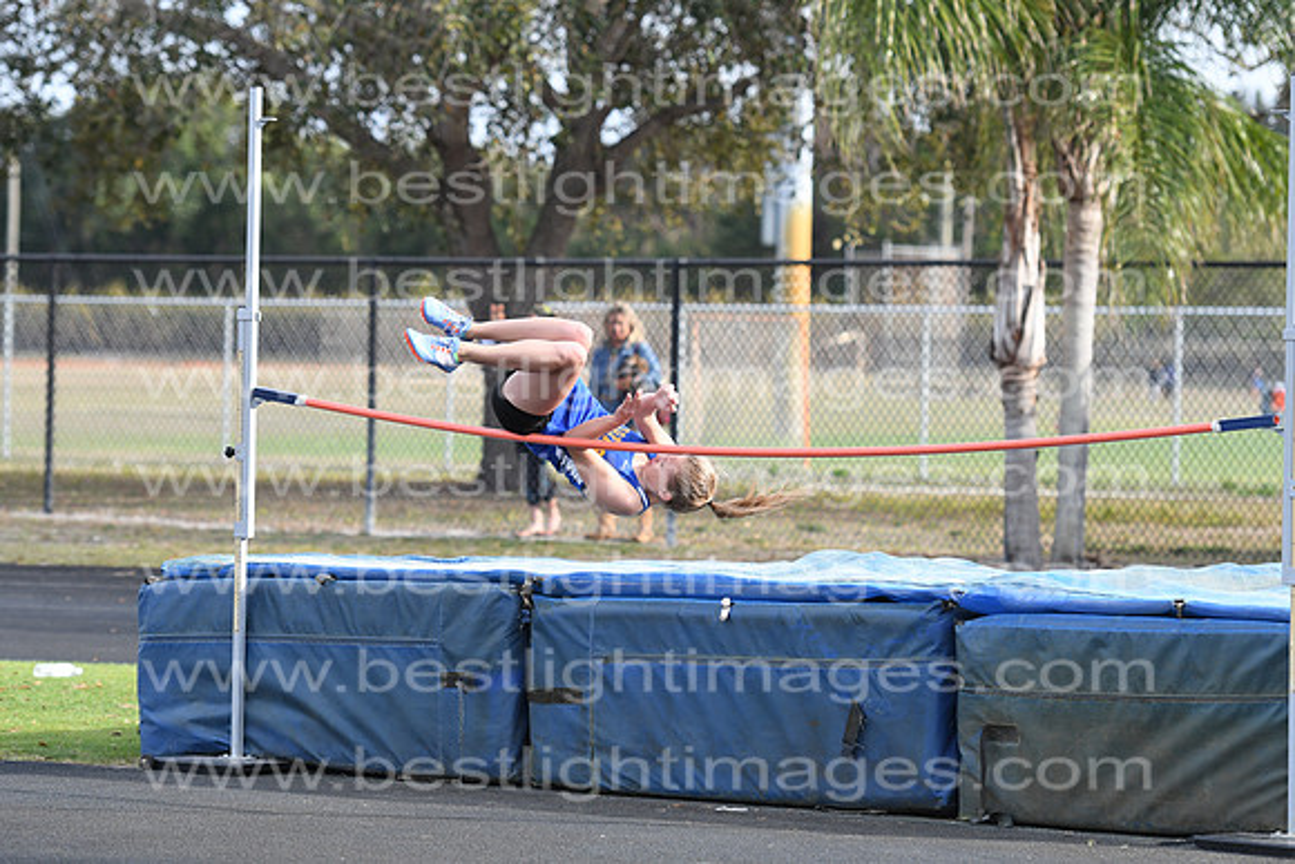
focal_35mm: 188
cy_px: 432
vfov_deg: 7.3
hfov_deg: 11.0
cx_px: 648
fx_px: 6746
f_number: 4
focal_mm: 125
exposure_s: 1/1600
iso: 400
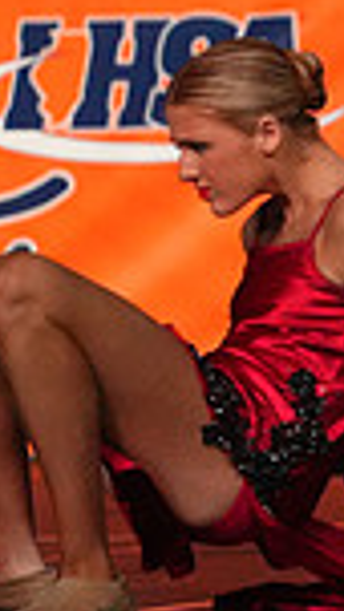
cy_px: 144
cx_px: 1121
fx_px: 19529
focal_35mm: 1205
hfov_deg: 1.0
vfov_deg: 1.8
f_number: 3.5
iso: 16000
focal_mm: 300
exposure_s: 1/1250
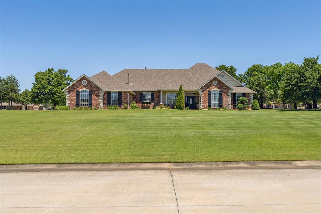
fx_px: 285
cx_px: 160
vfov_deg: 41.1
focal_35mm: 32
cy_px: 107
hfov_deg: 58.7
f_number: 10
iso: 250
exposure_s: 1/800
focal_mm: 32
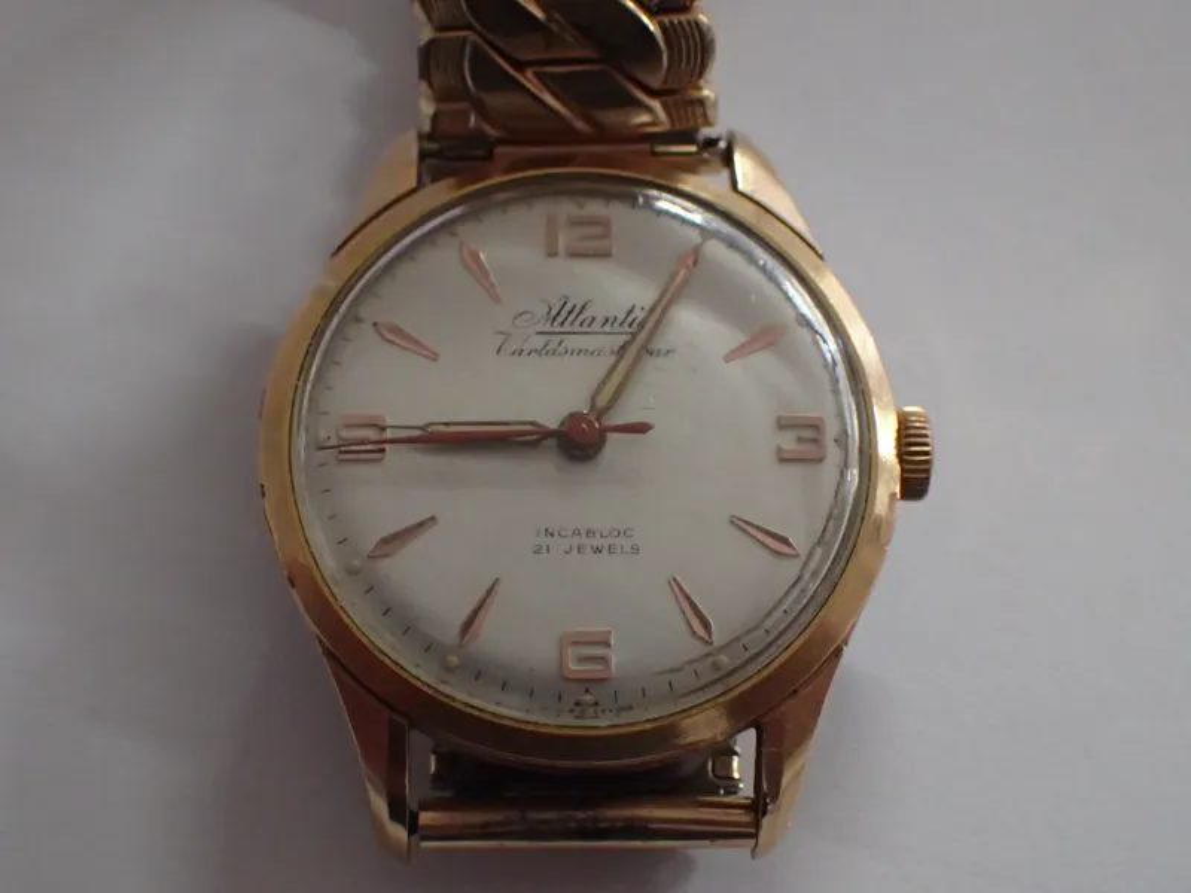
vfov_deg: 27.5
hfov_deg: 36.2
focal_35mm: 53
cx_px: 596
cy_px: 446
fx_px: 1824
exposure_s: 1/50
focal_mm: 9.61
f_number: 3.4
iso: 1250
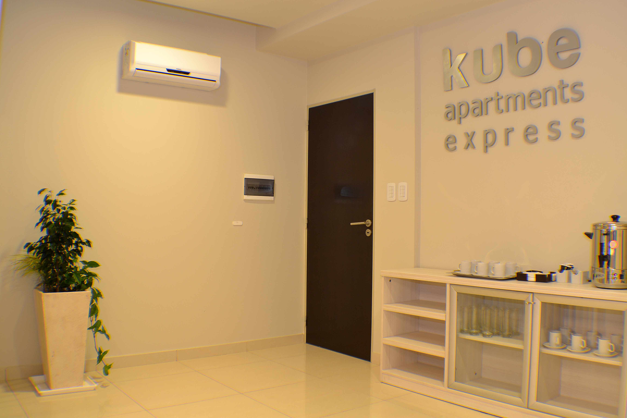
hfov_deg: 53.1
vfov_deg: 36.9
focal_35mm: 36
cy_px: 209
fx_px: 627
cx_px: 314
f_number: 11
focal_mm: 24
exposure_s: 2
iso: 100
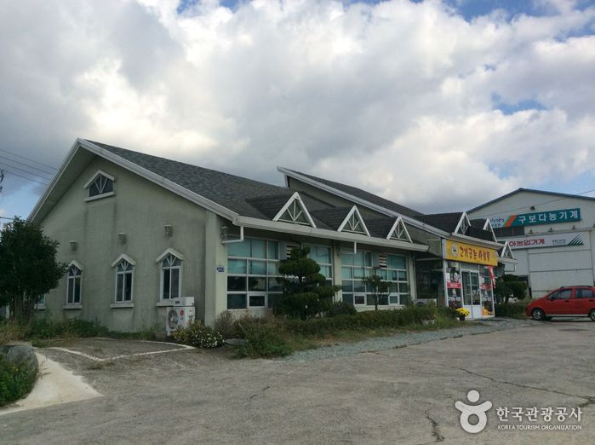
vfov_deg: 42.8
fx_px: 566
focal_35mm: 33
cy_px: 222
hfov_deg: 55.4
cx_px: 298
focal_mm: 3.3
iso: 32
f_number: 2.4
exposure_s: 1/1684
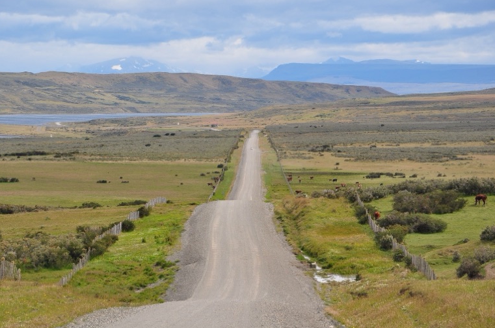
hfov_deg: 12.4
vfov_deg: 8.3
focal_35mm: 166
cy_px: 161
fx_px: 2273
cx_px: 244
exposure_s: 1/320
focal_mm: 105
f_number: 10
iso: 200
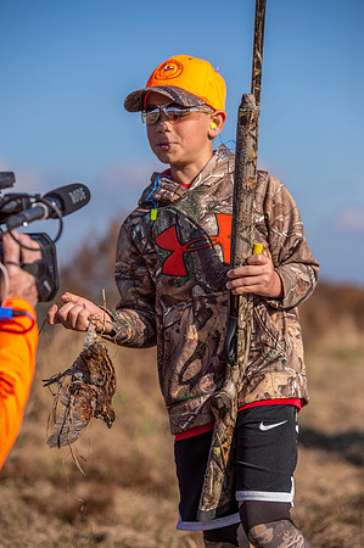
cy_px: 274
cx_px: 182
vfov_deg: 17.1
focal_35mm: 120
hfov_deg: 11.4
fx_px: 1824
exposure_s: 1/2000
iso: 200
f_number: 4
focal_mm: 120
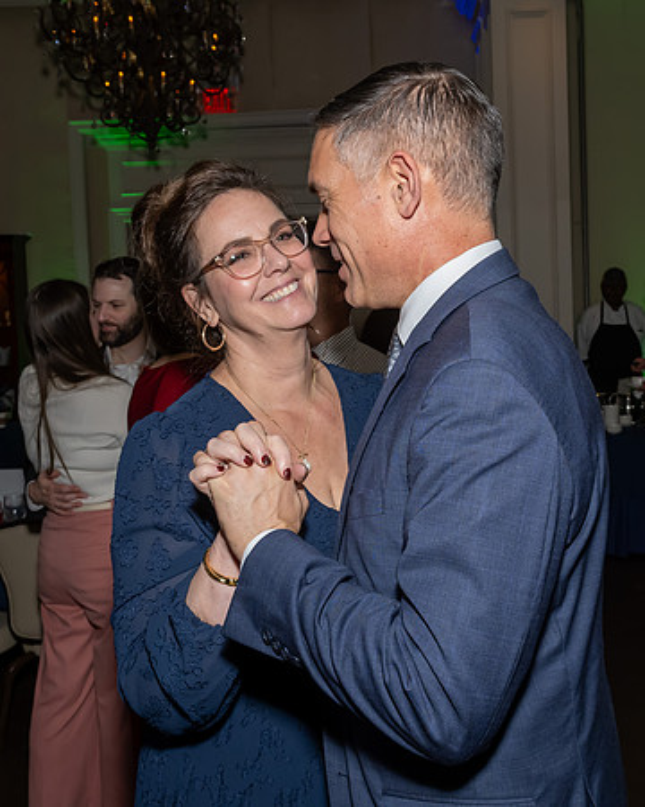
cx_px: 400
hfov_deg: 38.3
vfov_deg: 47.1
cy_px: 364
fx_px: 923
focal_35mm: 39
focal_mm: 17
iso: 1000
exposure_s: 1/250
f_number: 7.1
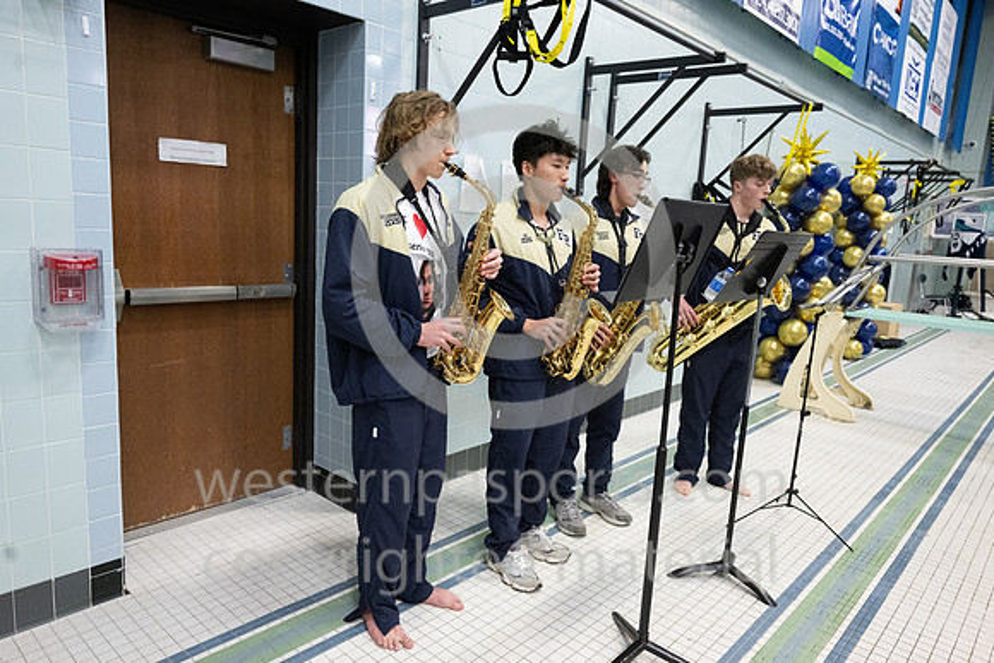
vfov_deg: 53.2
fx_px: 663
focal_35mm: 24
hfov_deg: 73.7
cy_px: 332
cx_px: 497
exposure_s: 1/320
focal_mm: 24
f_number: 4
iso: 6400
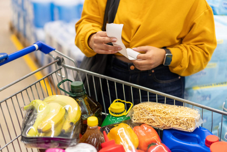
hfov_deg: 36.2
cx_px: 114
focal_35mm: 55
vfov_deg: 24.6
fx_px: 347
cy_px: 76
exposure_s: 1/500
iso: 1000
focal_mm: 55
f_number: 2
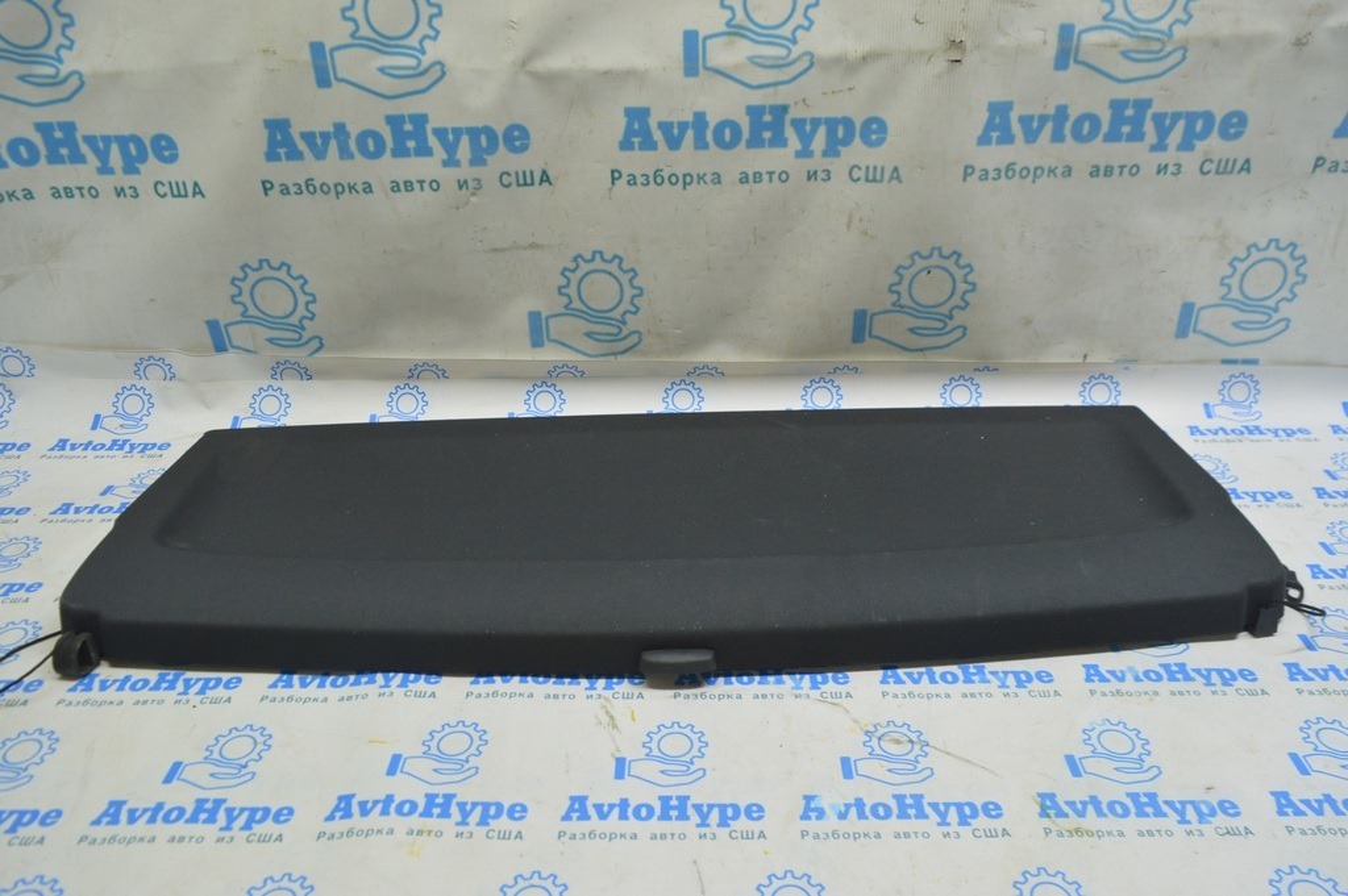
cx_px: 674
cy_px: 448
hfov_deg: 67.4
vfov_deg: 47.9
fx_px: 1010
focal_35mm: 27
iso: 400
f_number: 5.6
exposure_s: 1/20
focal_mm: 18
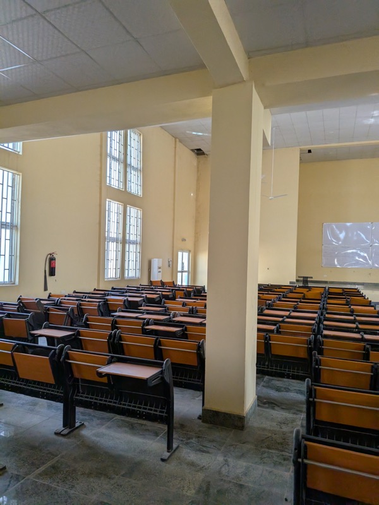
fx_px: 350
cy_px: 252
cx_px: 190
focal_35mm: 24
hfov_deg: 56.8
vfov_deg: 71.6
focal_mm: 4.53
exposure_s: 1/529
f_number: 1.7
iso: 684
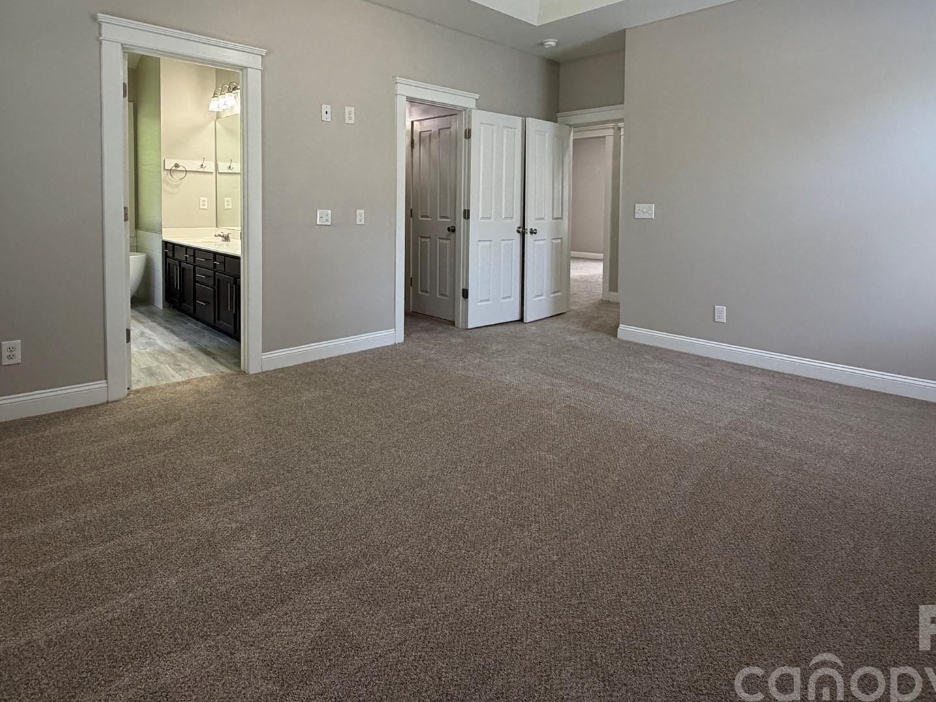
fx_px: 541
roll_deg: -0.8
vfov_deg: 64.2
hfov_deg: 81.7
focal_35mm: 20
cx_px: 459
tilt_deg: -2.3
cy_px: 232
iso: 320
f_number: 2.2
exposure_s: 1/121
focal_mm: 2.22
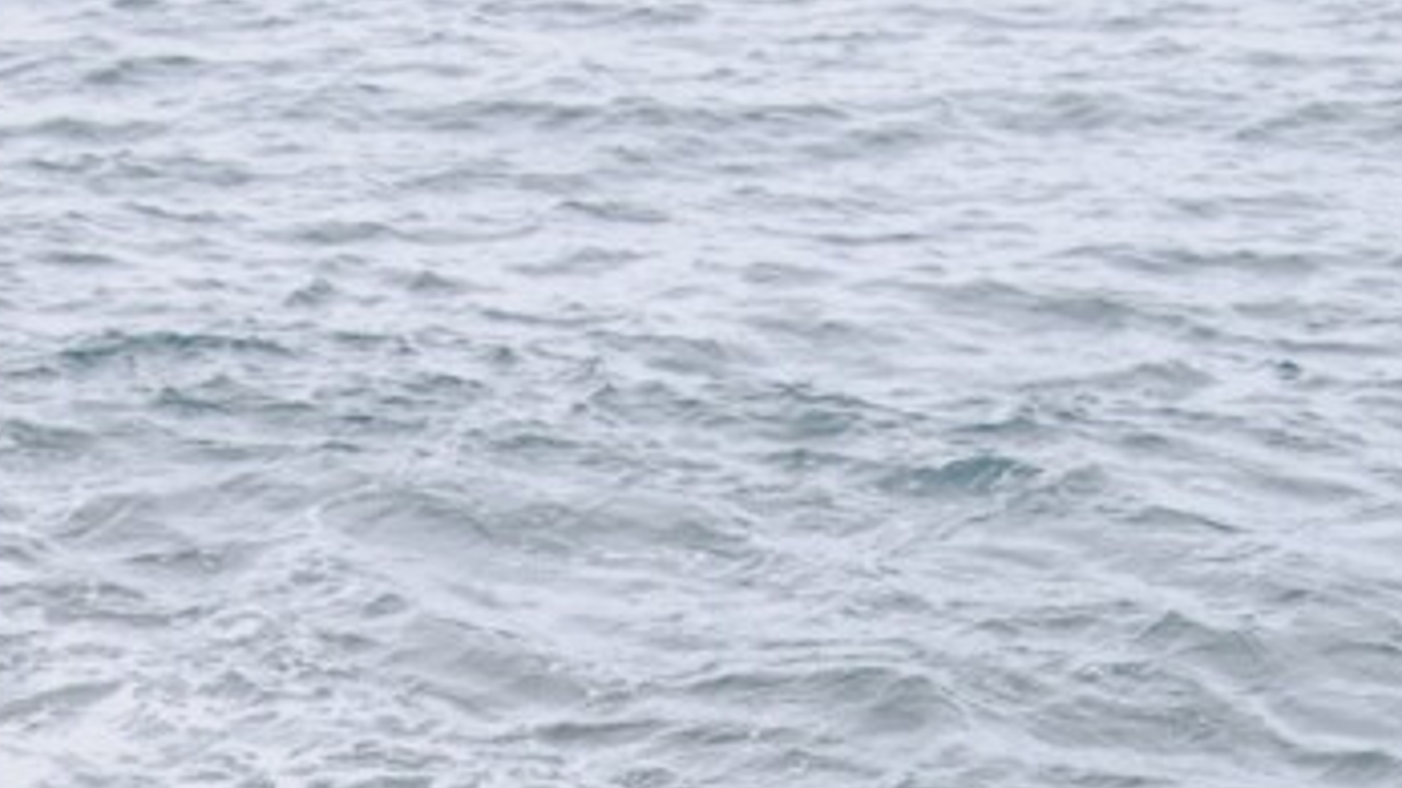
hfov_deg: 21.1
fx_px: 3757
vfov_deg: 11.2
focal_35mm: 101
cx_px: 584
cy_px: 1358
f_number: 6.3
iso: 200
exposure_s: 1/160
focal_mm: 31
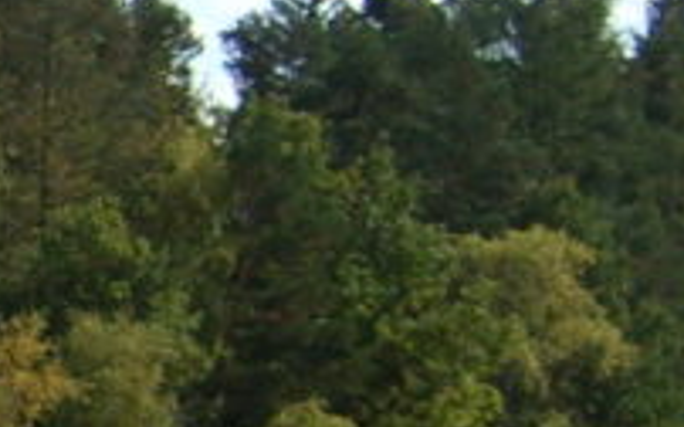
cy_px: 874
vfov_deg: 6.7
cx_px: -1046
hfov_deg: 9.7
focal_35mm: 188
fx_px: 3503
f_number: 2.8
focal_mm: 5.8
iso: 50
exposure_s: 1/750
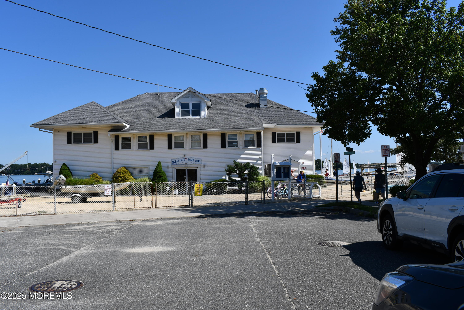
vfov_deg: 42.3
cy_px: 155
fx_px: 400
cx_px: 232
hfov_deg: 60.3
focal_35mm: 31
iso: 100
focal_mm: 21
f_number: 9
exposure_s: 1/320
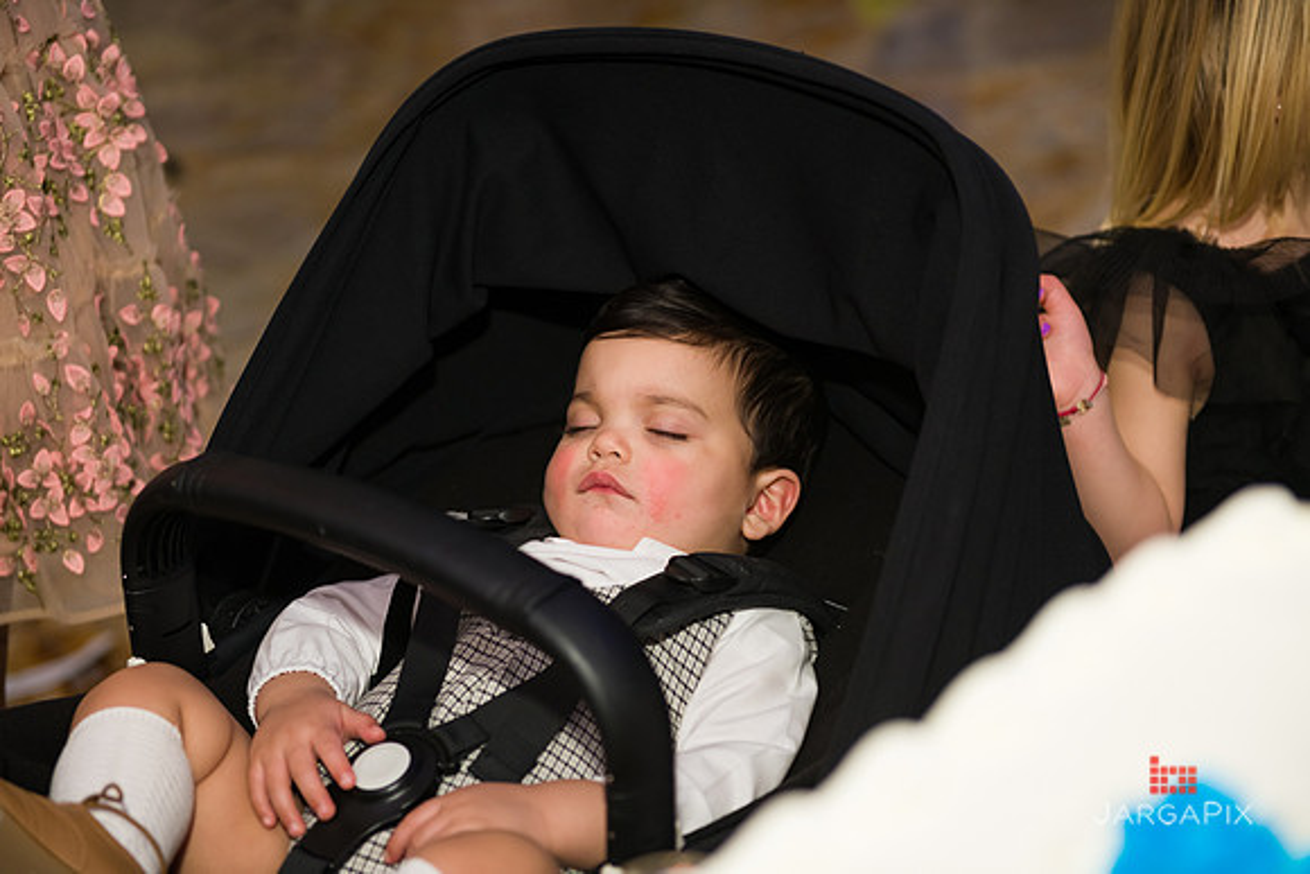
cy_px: 437
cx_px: 655
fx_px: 2548
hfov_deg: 28.8
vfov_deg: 19.5
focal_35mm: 70
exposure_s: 1/250
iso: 800
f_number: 3.2
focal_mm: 70
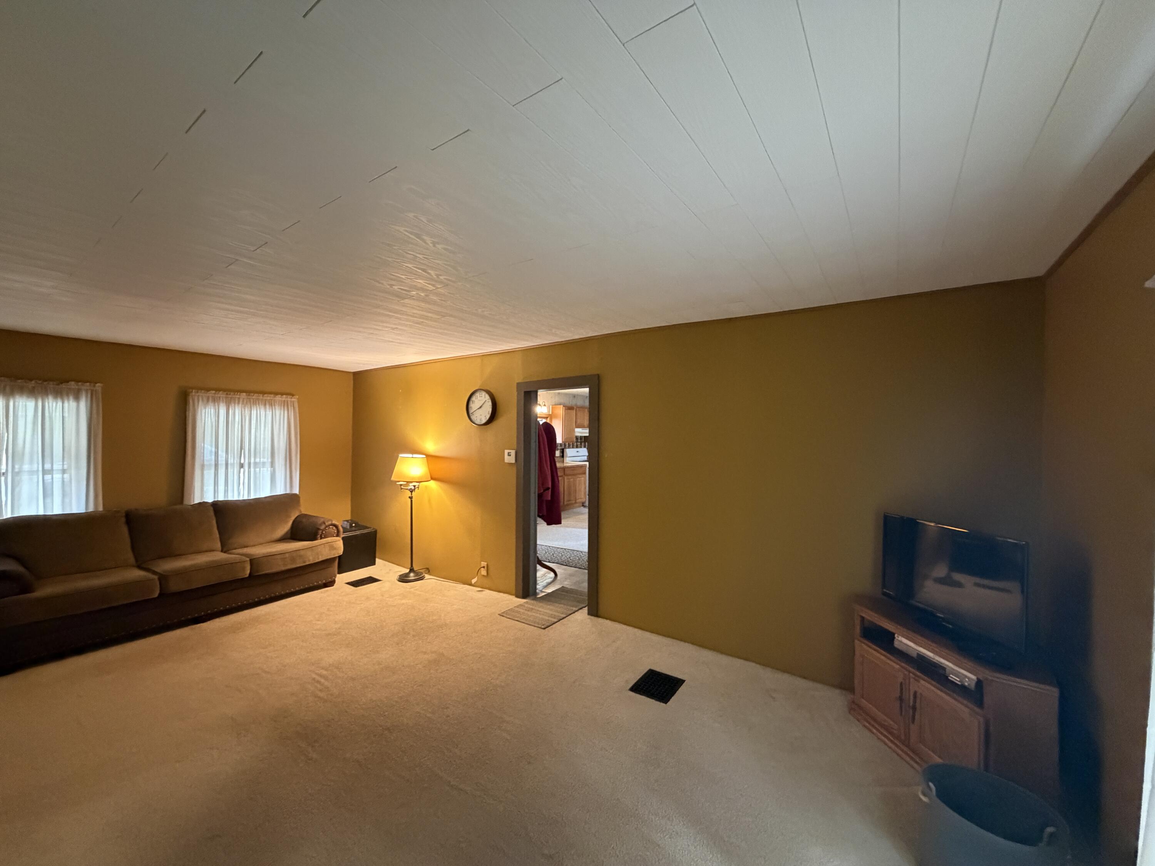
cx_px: 578
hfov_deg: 102.1
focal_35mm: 14
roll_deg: +0.7
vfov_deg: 85.7
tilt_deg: +0.5
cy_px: 433
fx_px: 467
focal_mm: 2.22
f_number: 2.2
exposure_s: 1/60
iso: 800
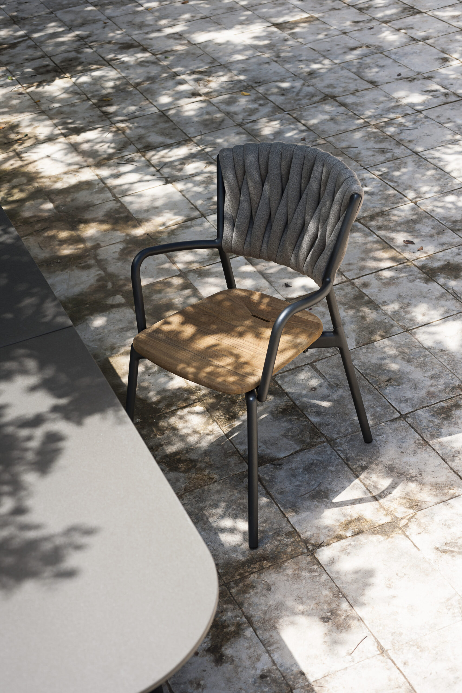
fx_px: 1155
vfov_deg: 33.4
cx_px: 231
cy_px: 346
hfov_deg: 22.6
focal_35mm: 60
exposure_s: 1/200
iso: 100
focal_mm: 60
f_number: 6.3
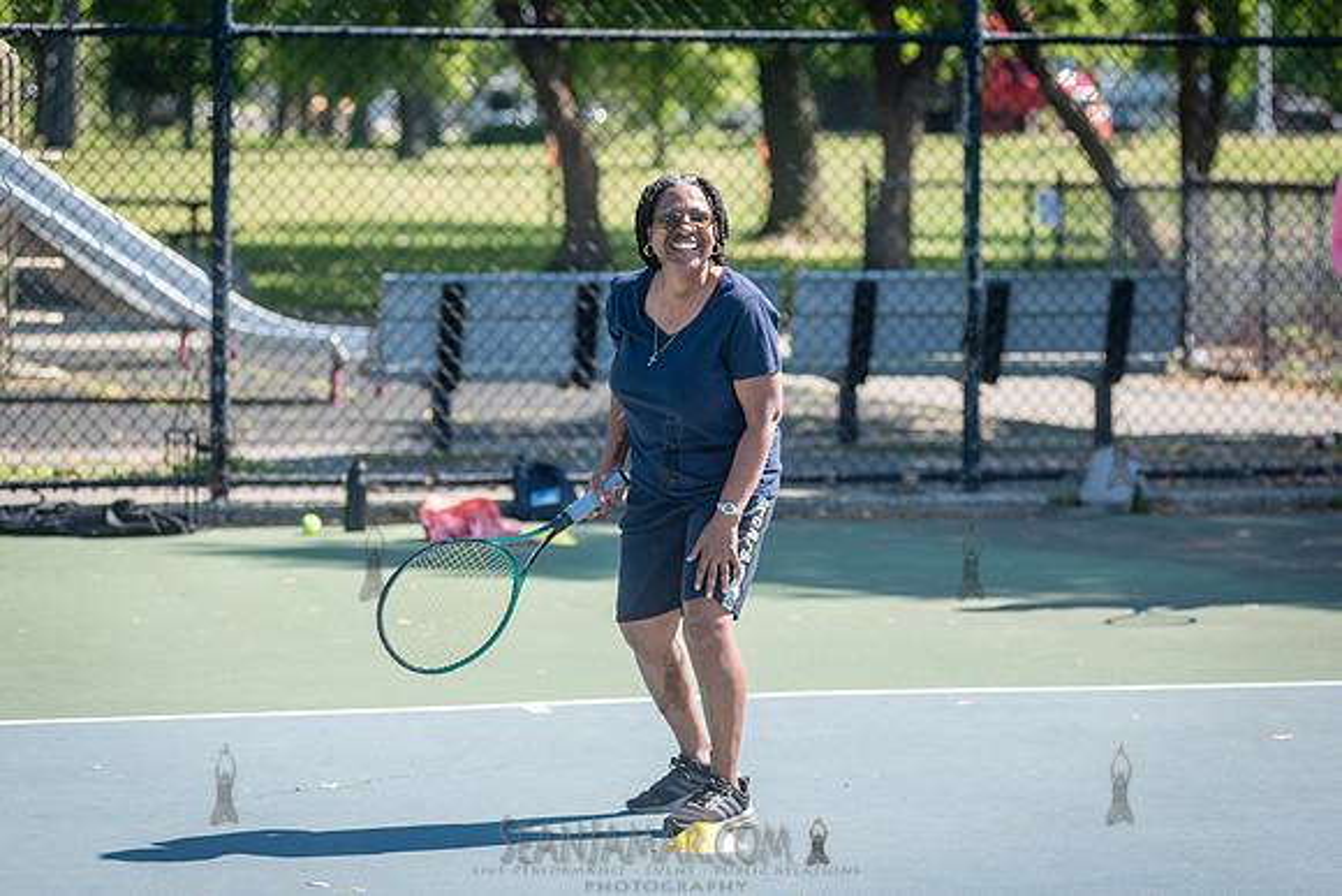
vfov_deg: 9.0
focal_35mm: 152
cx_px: 672
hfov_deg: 13.5
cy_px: 391
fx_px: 5675
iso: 200
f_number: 3.5
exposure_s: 1/800
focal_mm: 135
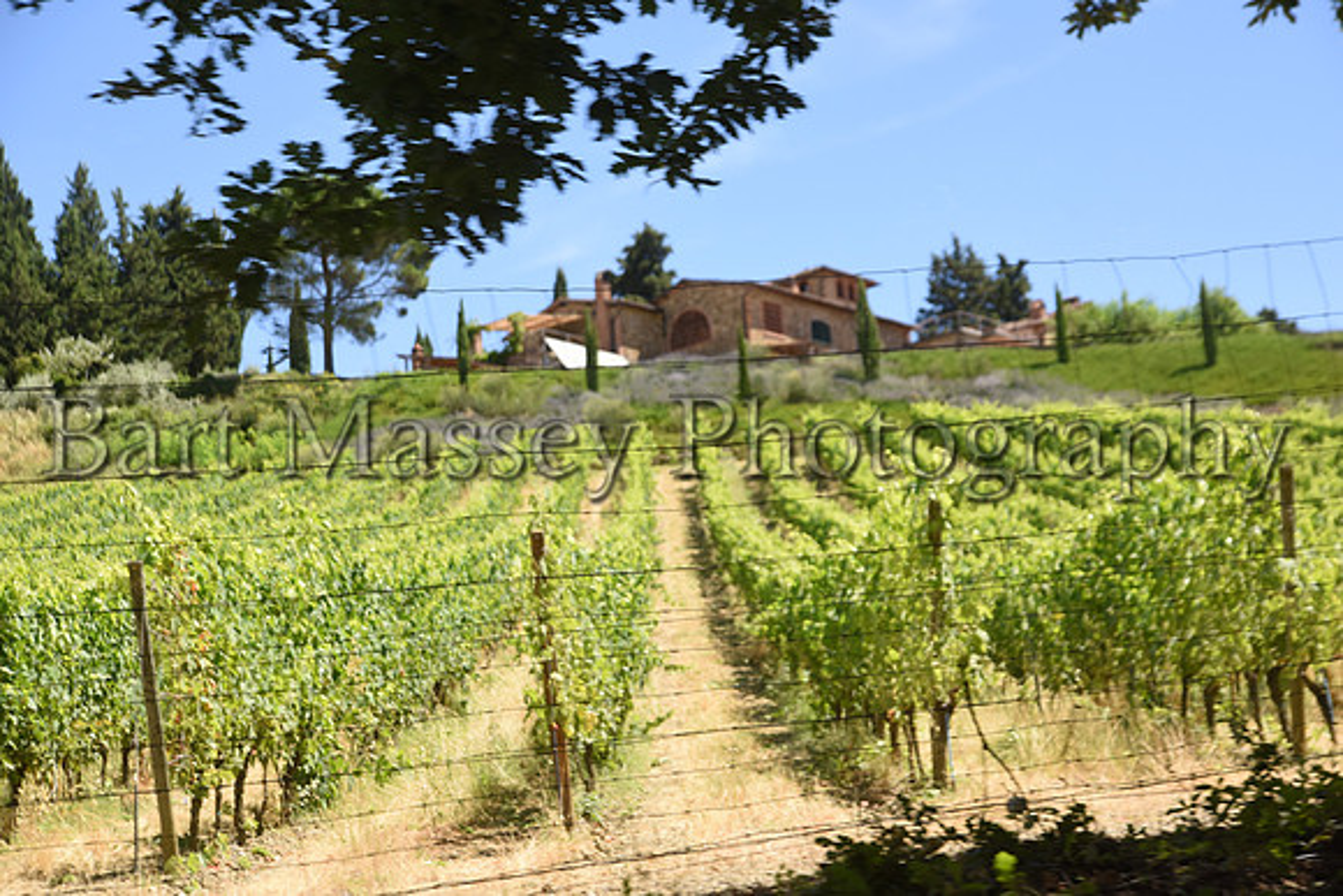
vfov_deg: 18.2
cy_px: 448
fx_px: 2798
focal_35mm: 75
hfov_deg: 27.0
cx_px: 672
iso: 280
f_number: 7.1
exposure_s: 1/320
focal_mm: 75
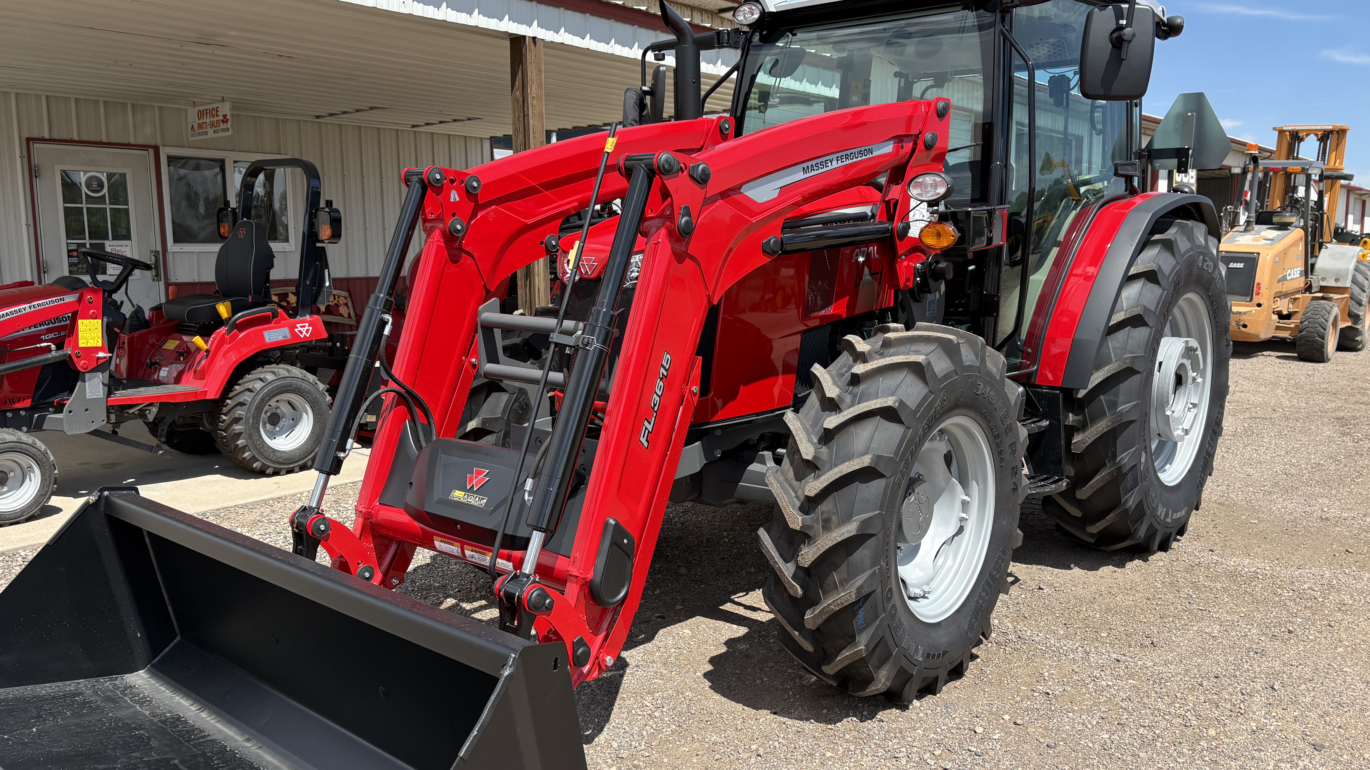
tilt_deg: -7.0
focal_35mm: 29
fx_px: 1053
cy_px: 380
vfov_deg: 40.2
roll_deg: +0.8
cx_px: 686
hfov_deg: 66.1
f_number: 1.6
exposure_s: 1/2075
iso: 50
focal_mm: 5.96
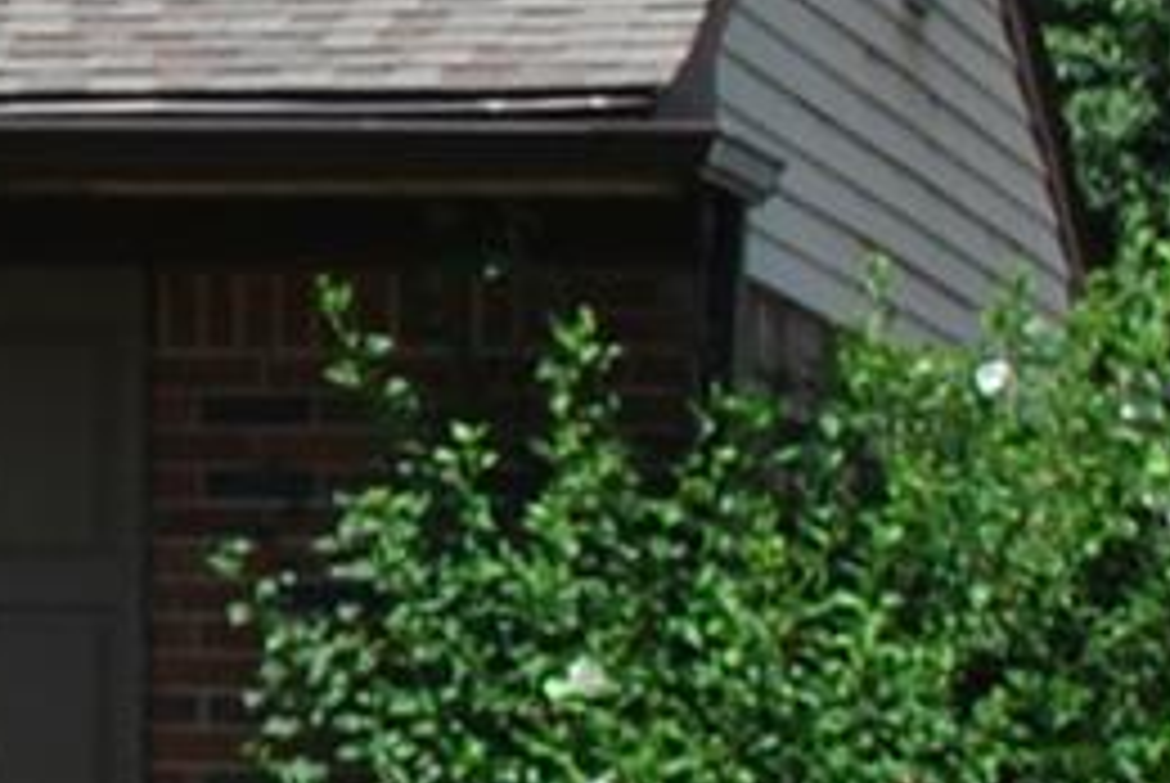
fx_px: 11158
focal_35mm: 343
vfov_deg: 4.0
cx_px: -2943
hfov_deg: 5.5
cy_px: -135
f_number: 7.1
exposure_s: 1/200
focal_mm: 29
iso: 100
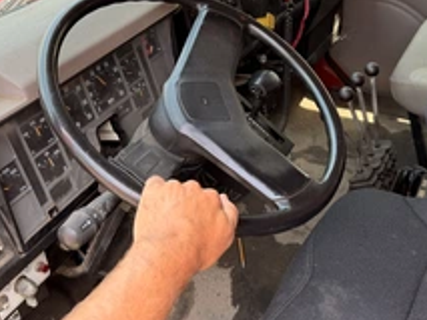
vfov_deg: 31.9
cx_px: 229
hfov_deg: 42.0
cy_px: 102
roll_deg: +0.6
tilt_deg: -25.3
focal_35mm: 45
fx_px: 555
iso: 100
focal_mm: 6.76
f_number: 1.78
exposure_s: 1/195
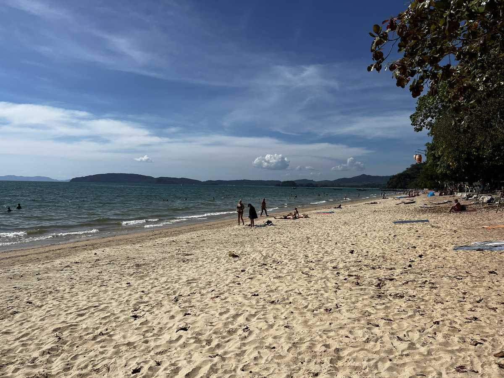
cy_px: 189
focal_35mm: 26
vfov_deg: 53.1
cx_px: 252
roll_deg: -1.3
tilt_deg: -0.8
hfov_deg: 67.3
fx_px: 379
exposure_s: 1/11364
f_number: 1.5
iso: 50
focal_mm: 5.7
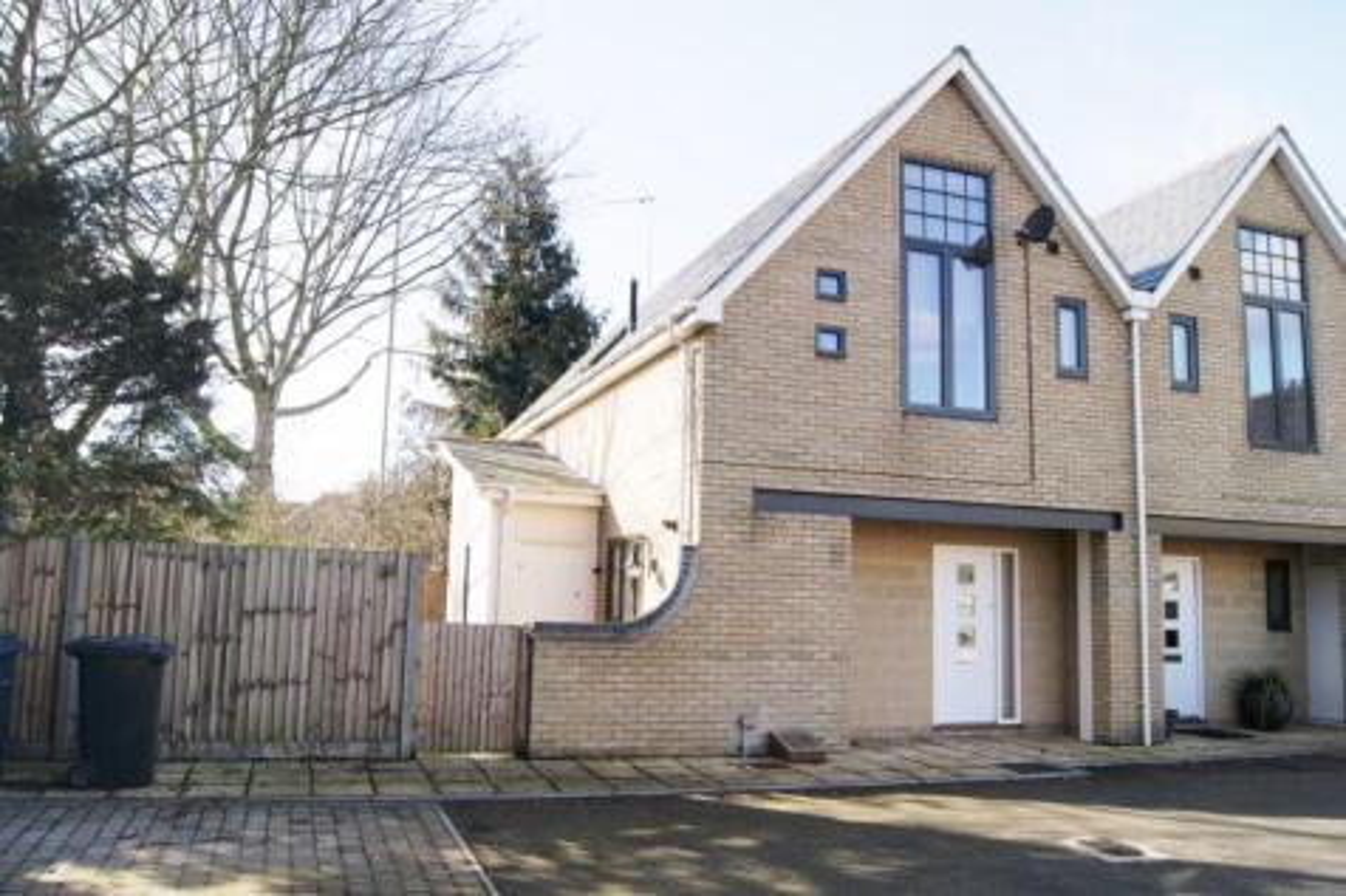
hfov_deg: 67.4
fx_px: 1009
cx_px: 673
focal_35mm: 27
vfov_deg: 47.9
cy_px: 448
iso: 100
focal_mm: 18
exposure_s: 1/80
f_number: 10
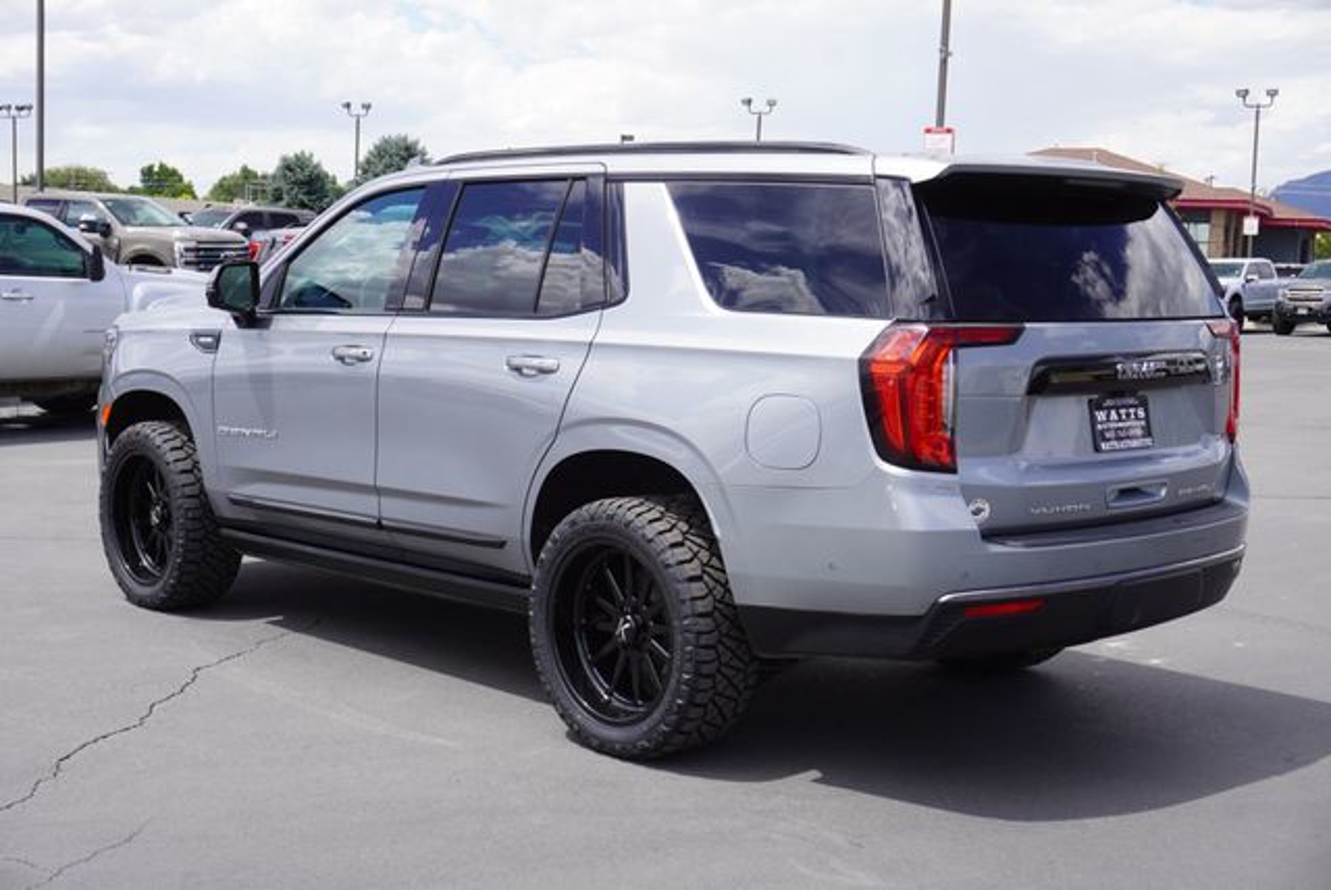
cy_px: 445
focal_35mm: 48
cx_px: 666
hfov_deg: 41.1
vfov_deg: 28.1
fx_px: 1776
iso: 100
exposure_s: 1/100
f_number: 9
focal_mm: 32
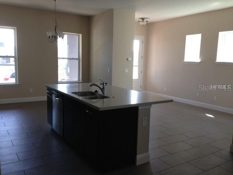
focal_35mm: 33
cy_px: 88
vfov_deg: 42.9
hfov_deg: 55.4
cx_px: 116
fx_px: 222
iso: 64
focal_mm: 4.13
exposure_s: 1/60
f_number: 2.4
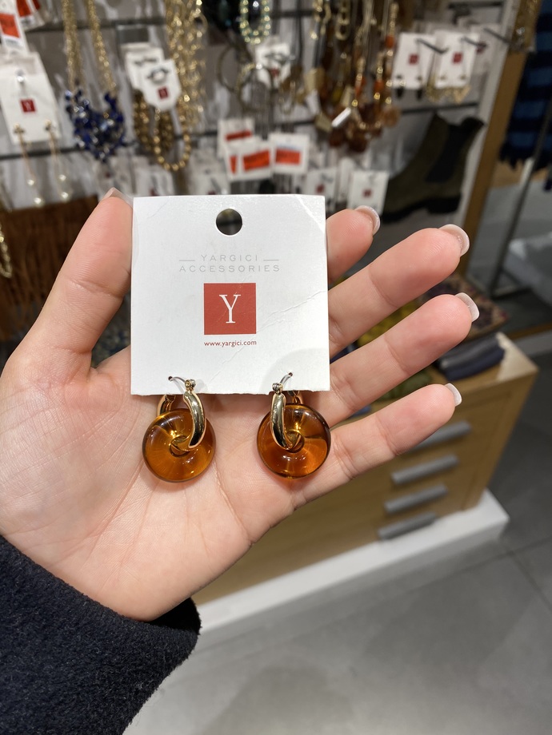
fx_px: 553
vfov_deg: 67.3
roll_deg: -1.0
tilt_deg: -42.3
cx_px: 276
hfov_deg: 53.1
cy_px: 368
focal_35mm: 26
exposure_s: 1/100
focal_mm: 4.25
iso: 32
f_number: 1.8
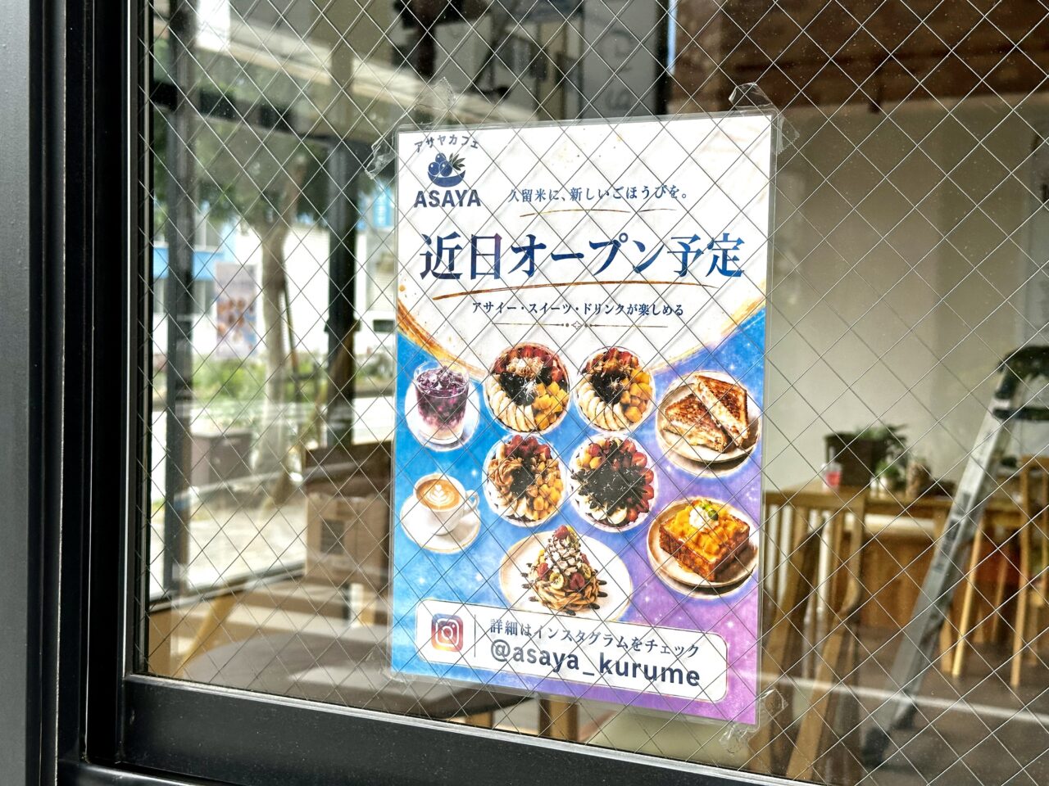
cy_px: 393
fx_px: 1455
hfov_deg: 39.7
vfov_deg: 30.3
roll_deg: -1.6
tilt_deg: -3.3
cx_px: 524
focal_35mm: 48
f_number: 1.78
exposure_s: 1/541
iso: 64
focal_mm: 6.86
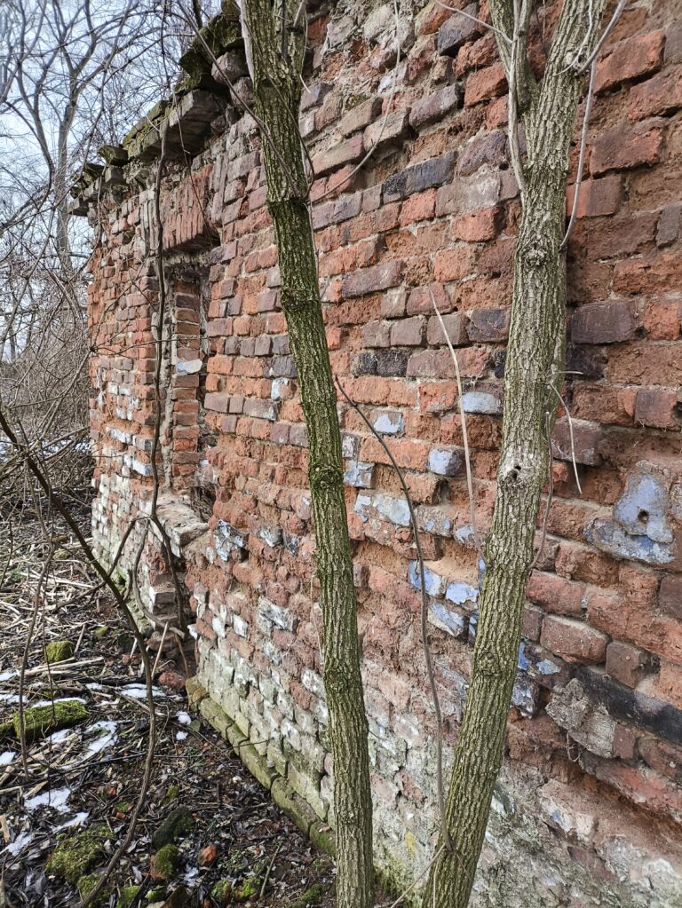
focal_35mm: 25
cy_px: 454
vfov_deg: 69.4
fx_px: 656
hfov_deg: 54.9
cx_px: 341
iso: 50
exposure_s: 1/110
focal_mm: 4.71
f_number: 1.7
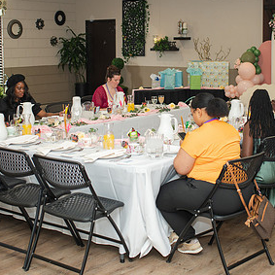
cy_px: 97
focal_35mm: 61
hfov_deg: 28.1
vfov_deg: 28.0
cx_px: 155
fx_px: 548
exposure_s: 1/200
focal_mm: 35
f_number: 3.2
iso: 1000
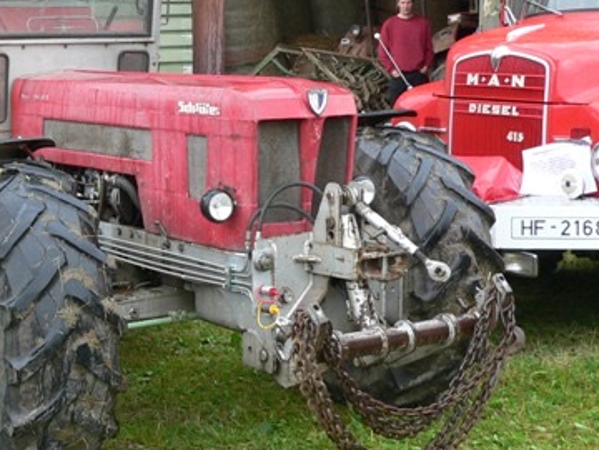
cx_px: 128
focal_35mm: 80
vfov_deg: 18.3
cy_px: 127
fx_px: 1384
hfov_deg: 24.1
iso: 80
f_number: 2.8
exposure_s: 1/60
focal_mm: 6
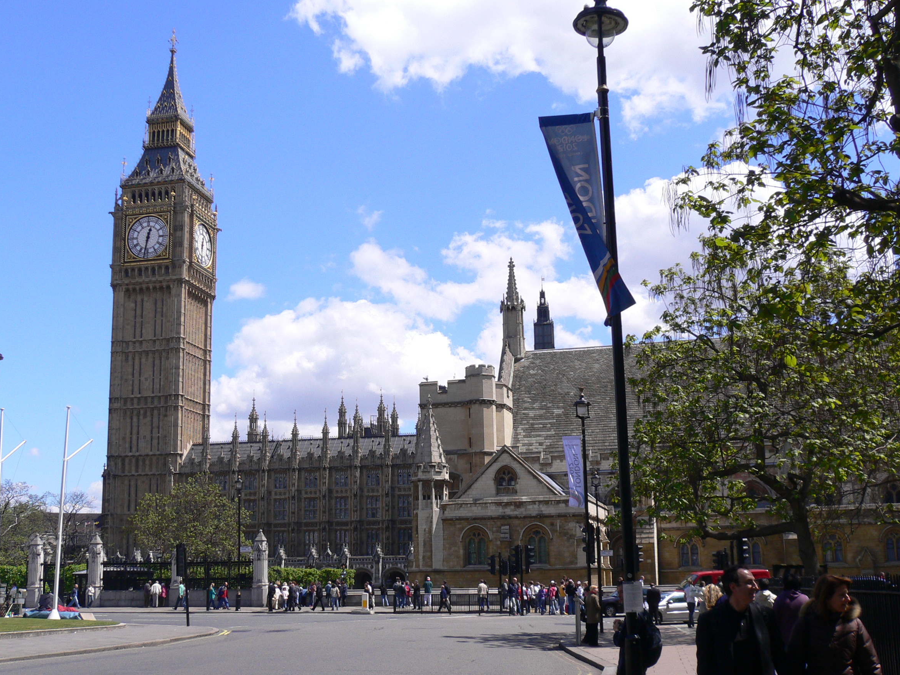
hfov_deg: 42.0
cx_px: 416
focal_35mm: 45
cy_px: 336
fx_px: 1170
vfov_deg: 32.2
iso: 80
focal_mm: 6.8
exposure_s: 1/320
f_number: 6.1
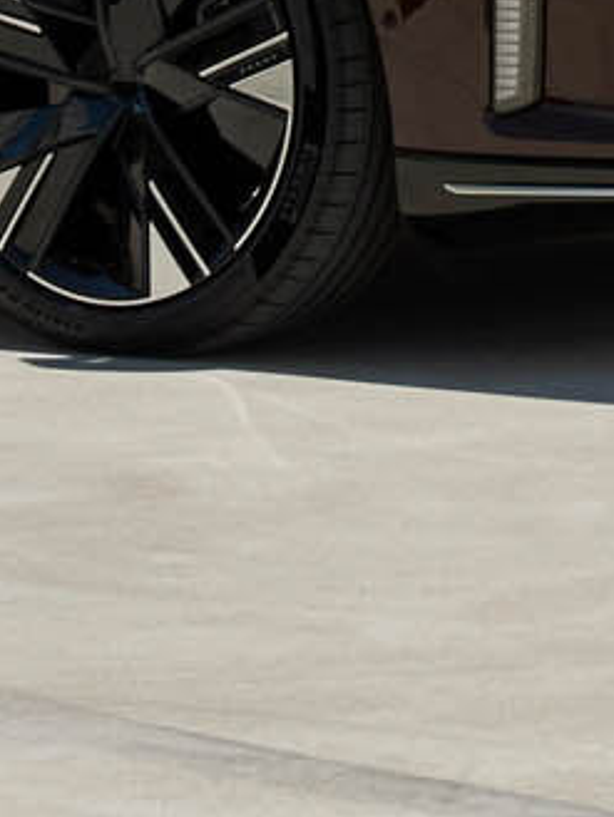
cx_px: 912
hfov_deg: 4.0
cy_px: -715
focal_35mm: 368
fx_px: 8698
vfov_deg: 5.3
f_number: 5.6
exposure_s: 1/500
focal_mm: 36
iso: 100
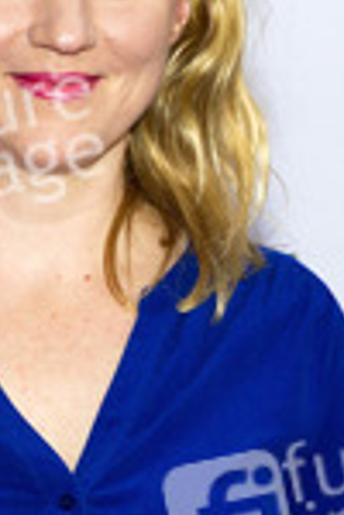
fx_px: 2680
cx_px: 29
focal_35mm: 187
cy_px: 330
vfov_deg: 11.0
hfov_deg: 7.3
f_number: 5
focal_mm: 70
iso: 800
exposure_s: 1/160
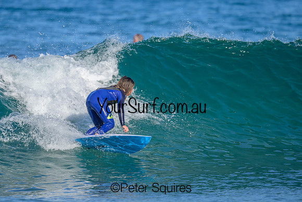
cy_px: 75
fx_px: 8471
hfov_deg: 2.0
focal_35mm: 1010
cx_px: 125
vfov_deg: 1.4
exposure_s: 1/2000
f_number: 6.3
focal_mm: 800
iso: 360
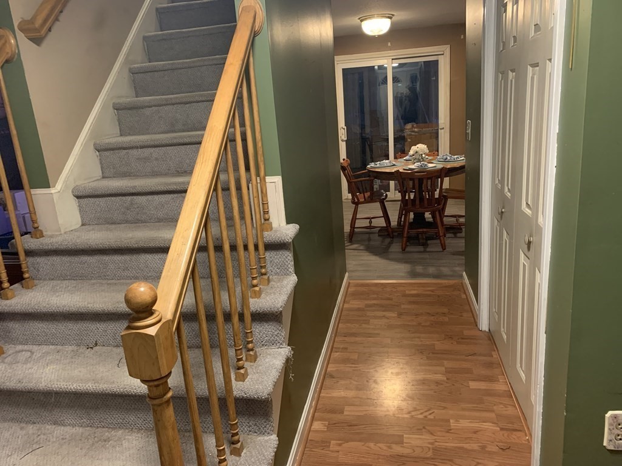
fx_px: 467
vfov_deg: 53.1
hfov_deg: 67.3
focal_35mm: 26
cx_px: 311
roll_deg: +4.3
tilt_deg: -13.6
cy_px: 233
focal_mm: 4.25
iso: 400
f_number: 1.8
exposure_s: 1/30
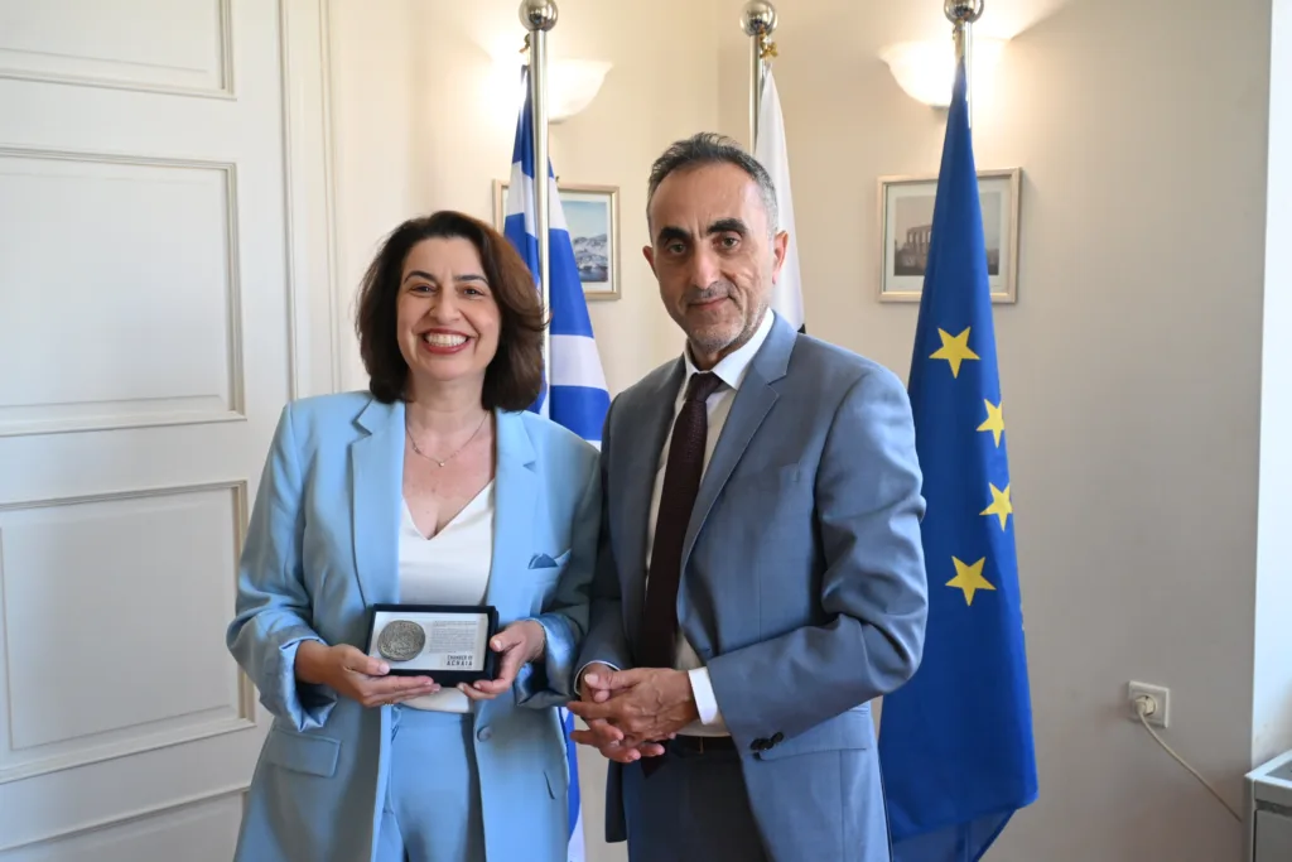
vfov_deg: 35.5
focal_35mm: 38
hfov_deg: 51.3
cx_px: 646
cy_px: 431
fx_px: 1346
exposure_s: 1/125
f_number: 4.2
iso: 1800
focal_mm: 25
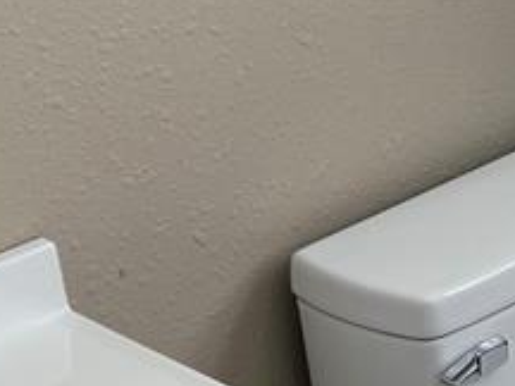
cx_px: 768
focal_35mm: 123
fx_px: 1830
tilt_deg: -23.0
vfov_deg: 12.0
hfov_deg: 14.9
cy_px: 141
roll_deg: +0.1
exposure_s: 1/120
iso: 50
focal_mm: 5.7
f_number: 1.5
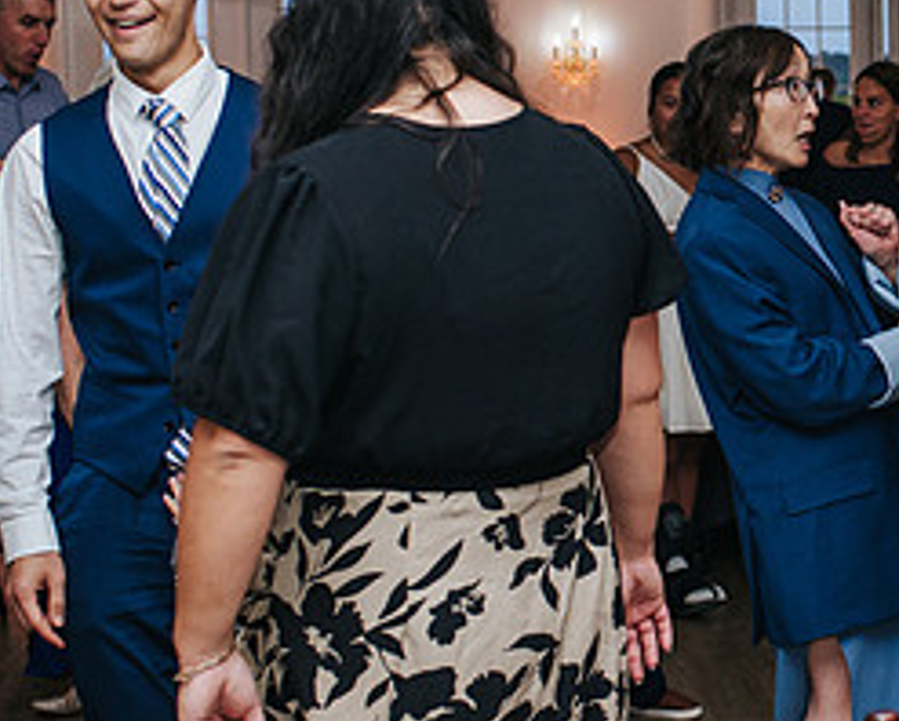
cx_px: 985
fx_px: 2716
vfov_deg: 15.1
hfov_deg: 18.1
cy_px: 300
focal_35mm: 102
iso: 800
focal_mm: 35
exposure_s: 1/200
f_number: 3.2
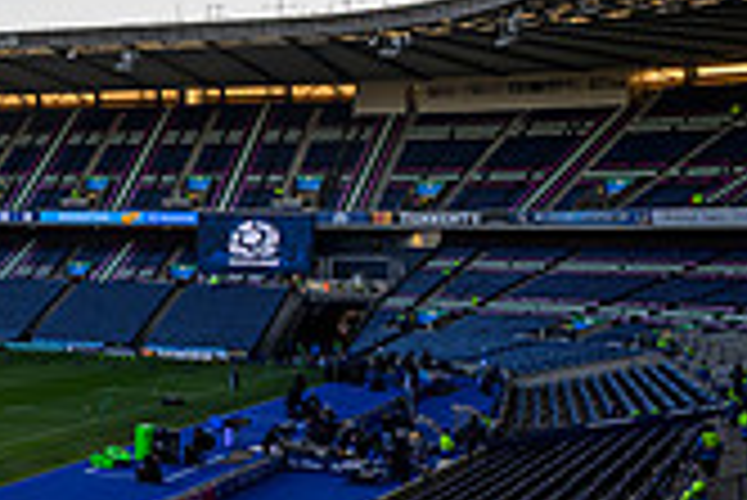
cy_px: 227
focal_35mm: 84
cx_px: -526
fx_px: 1744
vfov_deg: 16.3
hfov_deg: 19.3
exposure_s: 1/200
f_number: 11
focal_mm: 24
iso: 500
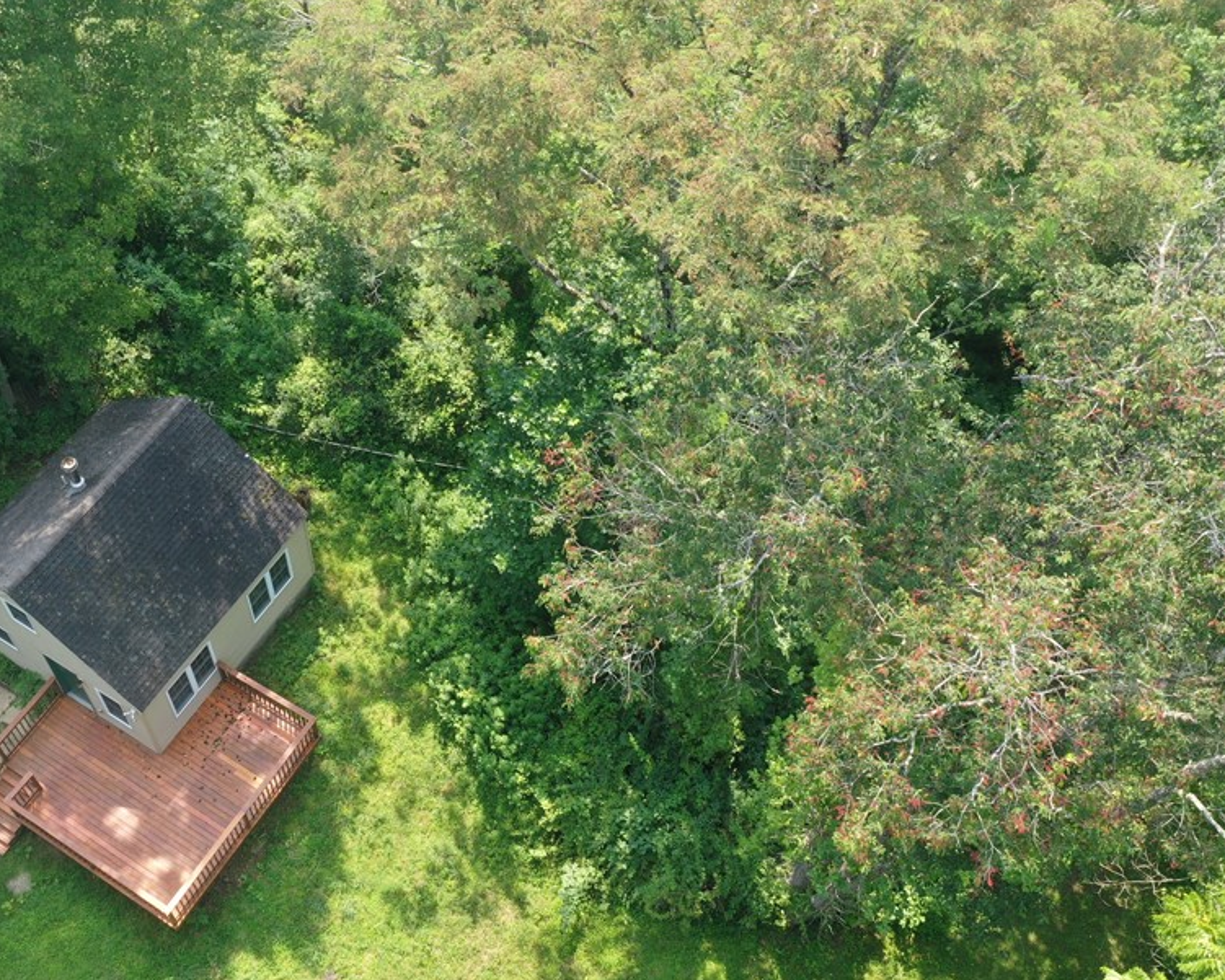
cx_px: 465
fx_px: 1378
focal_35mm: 38
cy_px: 536
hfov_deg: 47.5
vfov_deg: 39.1
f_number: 8
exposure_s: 1/40
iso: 100
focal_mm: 10.26
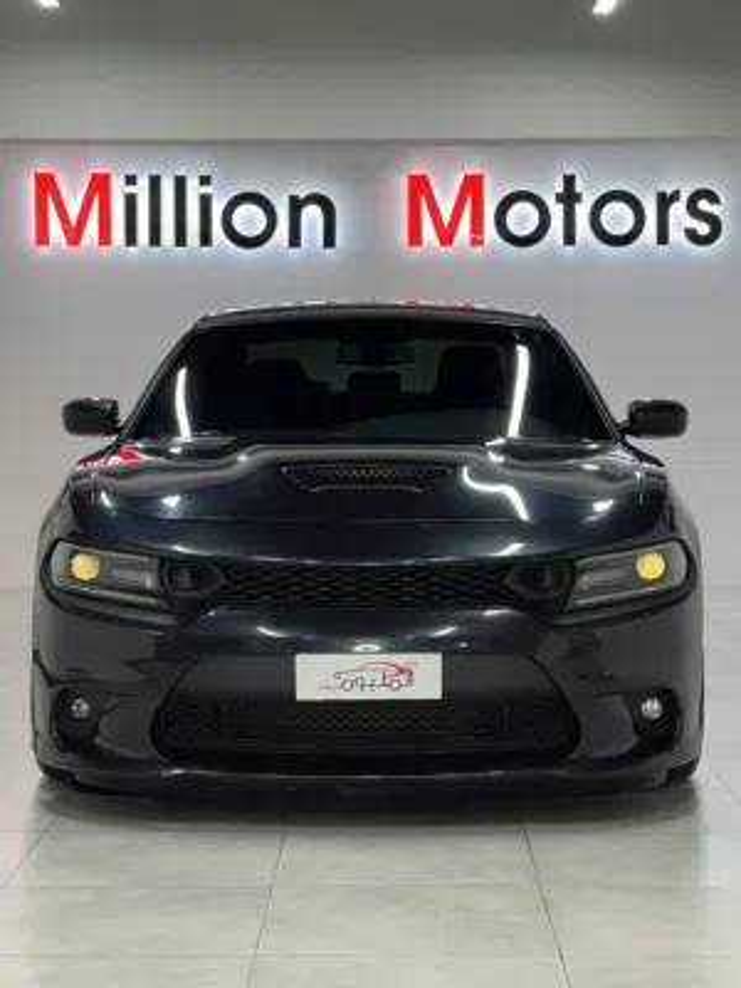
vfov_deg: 25.3
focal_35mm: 77
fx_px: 2198
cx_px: 370
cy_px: 494
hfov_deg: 19.1
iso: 400
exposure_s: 1/60
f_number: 2.8
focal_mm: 9
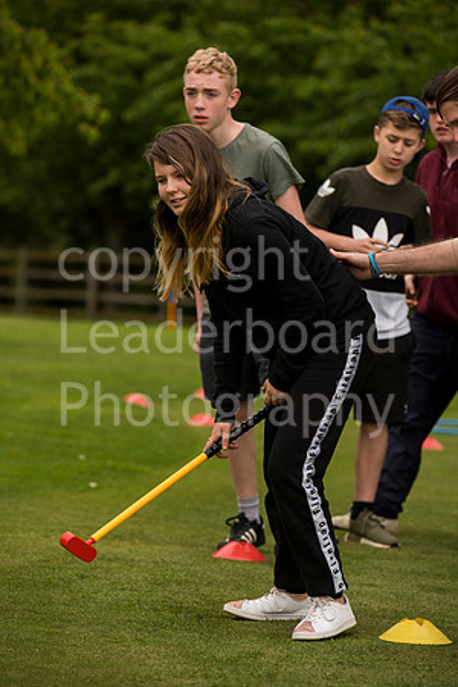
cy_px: 344
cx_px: 229
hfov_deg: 7.2
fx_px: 3626
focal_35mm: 190
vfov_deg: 10.8
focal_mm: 190
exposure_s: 1/640
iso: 400
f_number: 5
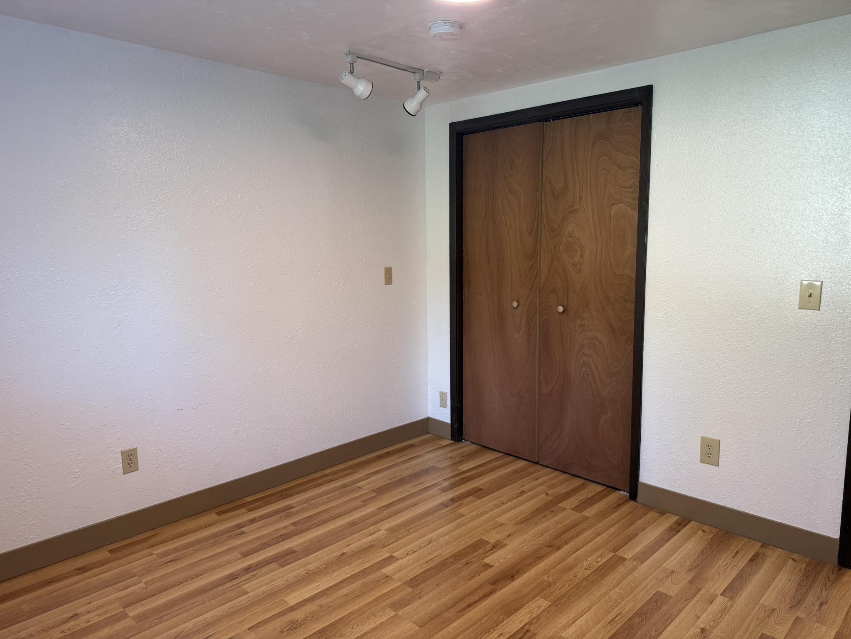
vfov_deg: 56.8
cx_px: 426
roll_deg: +0.4
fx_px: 590
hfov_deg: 71.6
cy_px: 320
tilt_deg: -7.0
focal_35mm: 24
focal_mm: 6.76
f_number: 1.78
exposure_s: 1/60
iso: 160
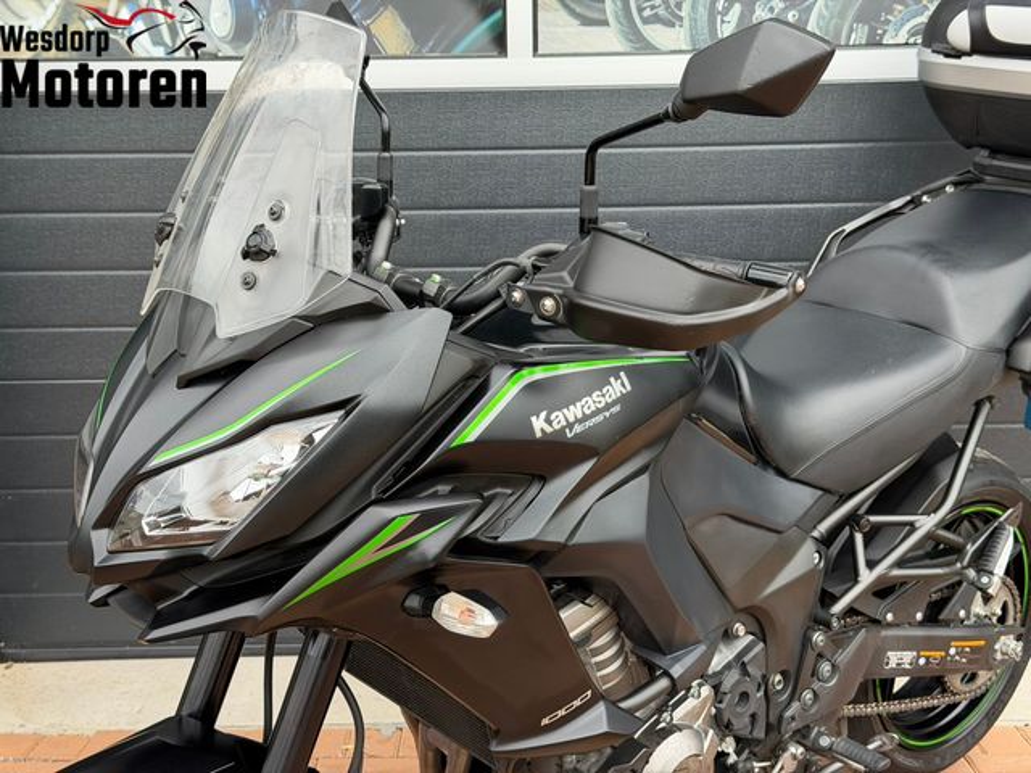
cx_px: 516
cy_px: 386
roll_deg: +1.6
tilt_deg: -17.2
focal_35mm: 48
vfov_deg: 30.3
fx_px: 1430
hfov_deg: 39.7
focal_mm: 6.76
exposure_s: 1/855
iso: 100
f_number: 1.78
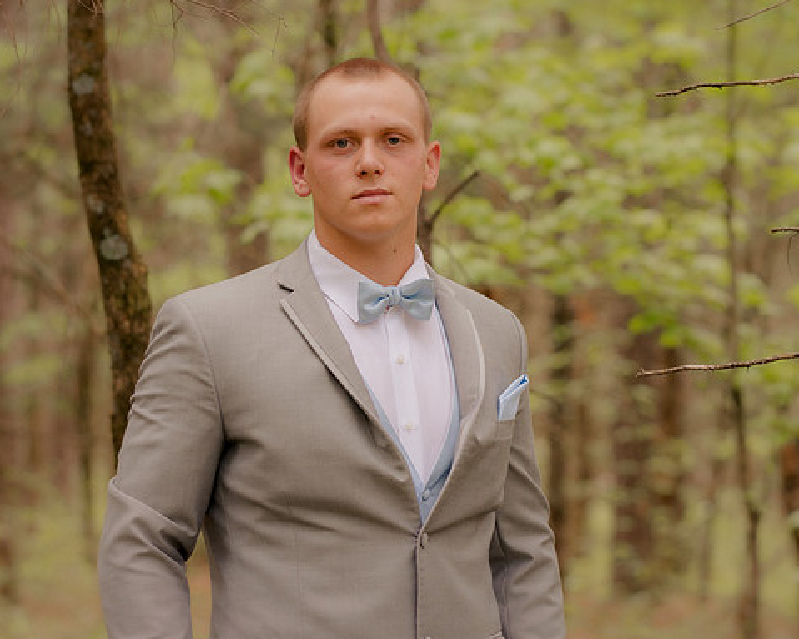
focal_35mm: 145
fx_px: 3428
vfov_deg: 10.6
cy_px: 320
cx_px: 460
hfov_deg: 13.3
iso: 200
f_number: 2.8
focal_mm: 85
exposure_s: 1/250
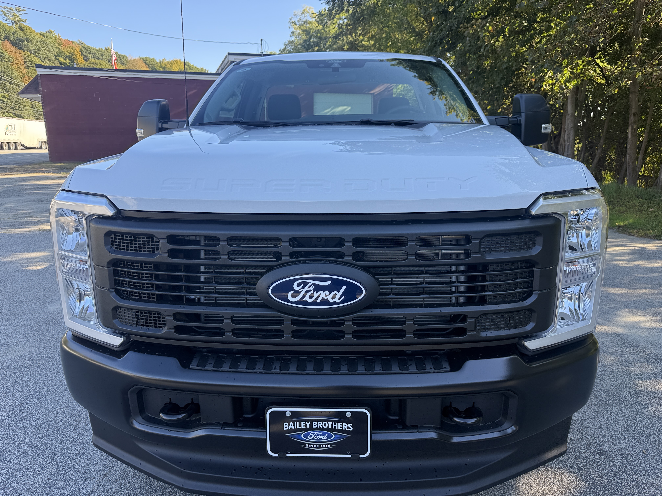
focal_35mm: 24
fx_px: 459
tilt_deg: -11.4
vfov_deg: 56.8
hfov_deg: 71.6
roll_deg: +0.2
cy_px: 248
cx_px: 331
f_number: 1.78
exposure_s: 1/580
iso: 80
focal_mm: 6.76
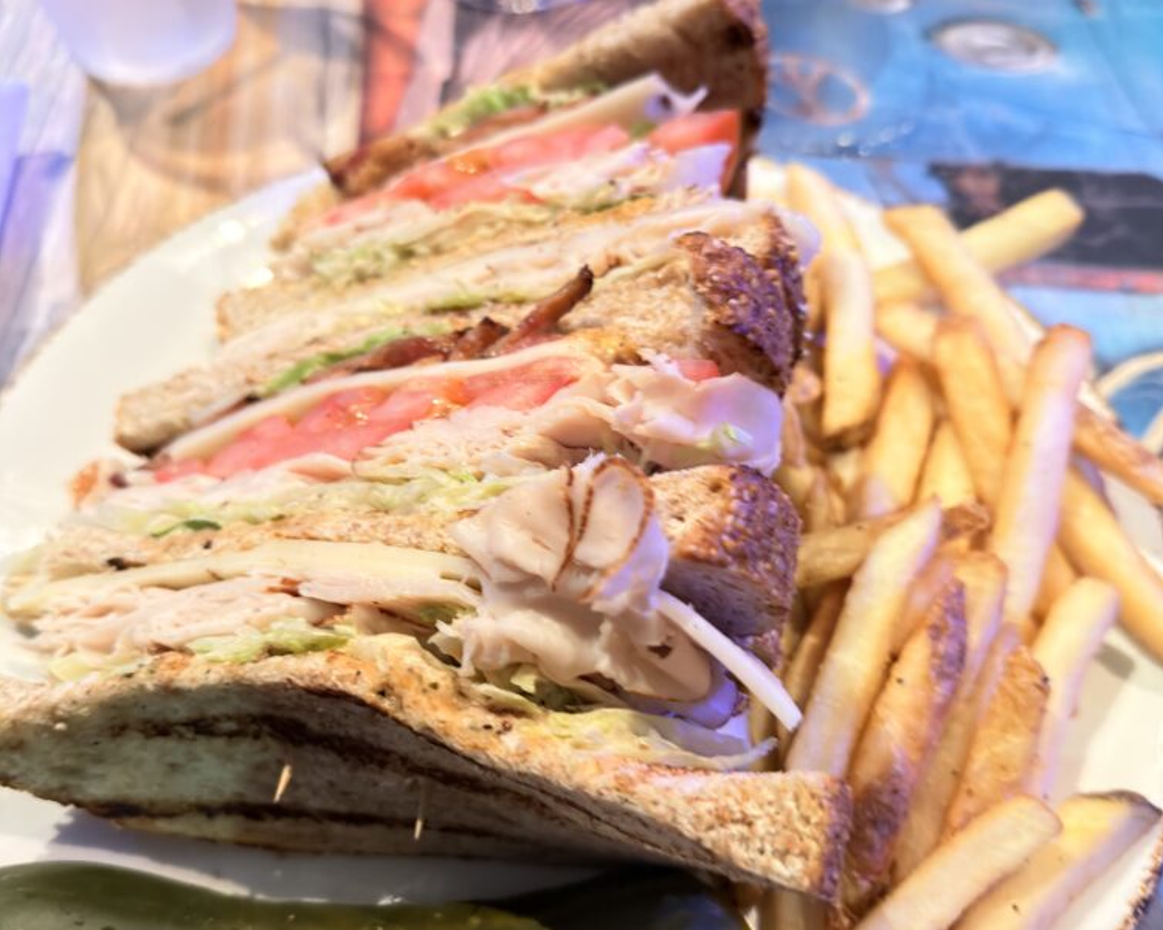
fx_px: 1101
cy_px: 521
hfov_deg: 55.7
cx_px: 594
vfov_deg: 45.7
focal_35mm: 32
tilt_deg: -54.1
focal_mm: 6.76
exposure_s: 1/15
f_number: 1.78
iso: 1000
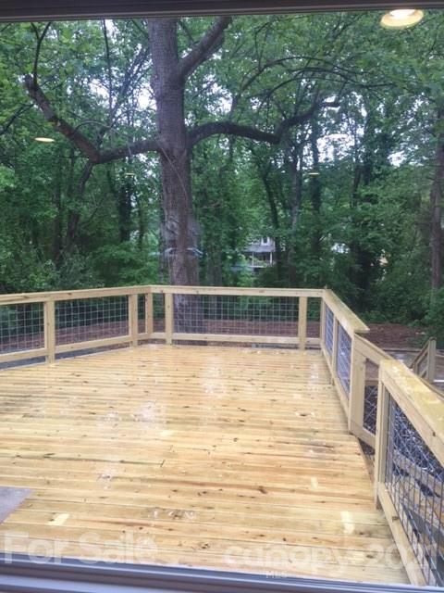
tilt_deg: -5.4
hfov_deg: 48.2
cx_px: 222
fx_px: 496
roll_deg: -0.6
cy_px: 296
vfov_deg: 61.7
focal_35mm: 29
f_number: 2.2
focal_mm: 4.15
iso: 50
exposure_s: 1/100
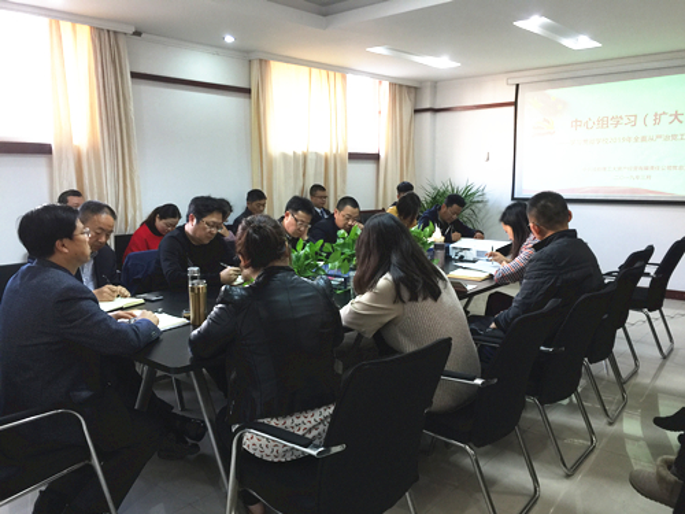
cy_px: 257
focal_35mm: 29
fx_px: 574
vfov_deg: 48.2
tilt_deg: -7.4
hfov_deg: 61.7
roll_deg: -0.5
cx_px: 342
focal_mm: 4.15
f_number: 2.2
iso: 64
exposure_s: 1/17
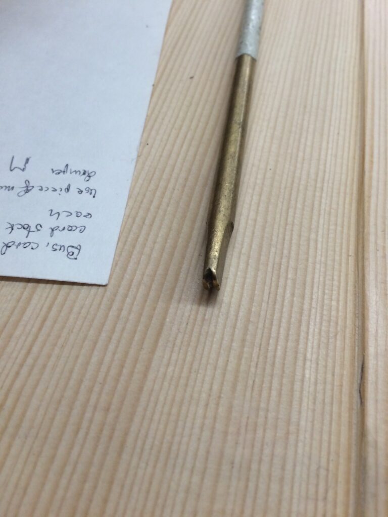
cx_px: 194
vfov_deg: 61.7
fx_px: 433
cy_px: 258
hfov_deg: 48.2
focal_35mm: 29
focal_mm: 4.15
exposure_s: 1/30
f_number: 2.2
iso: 40
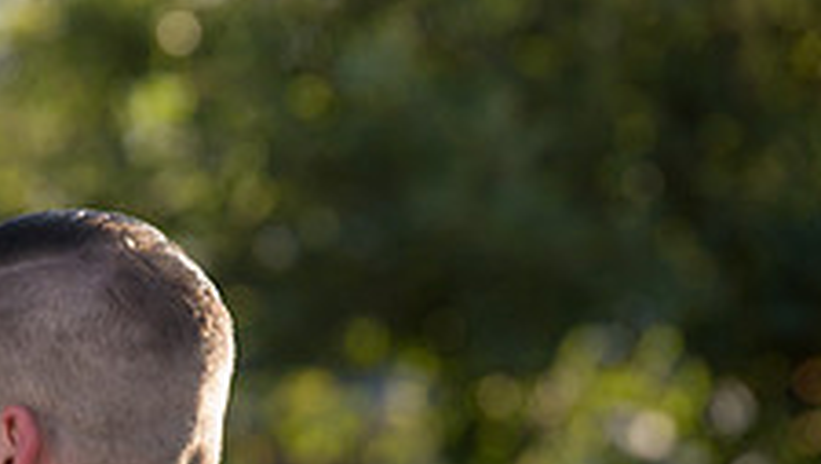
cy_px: 616
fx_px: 11765
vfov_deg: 2.3
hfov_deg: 4.0
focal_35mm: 540
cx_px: 84
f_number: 4.5
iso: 160
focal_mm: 200
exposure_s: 1/400
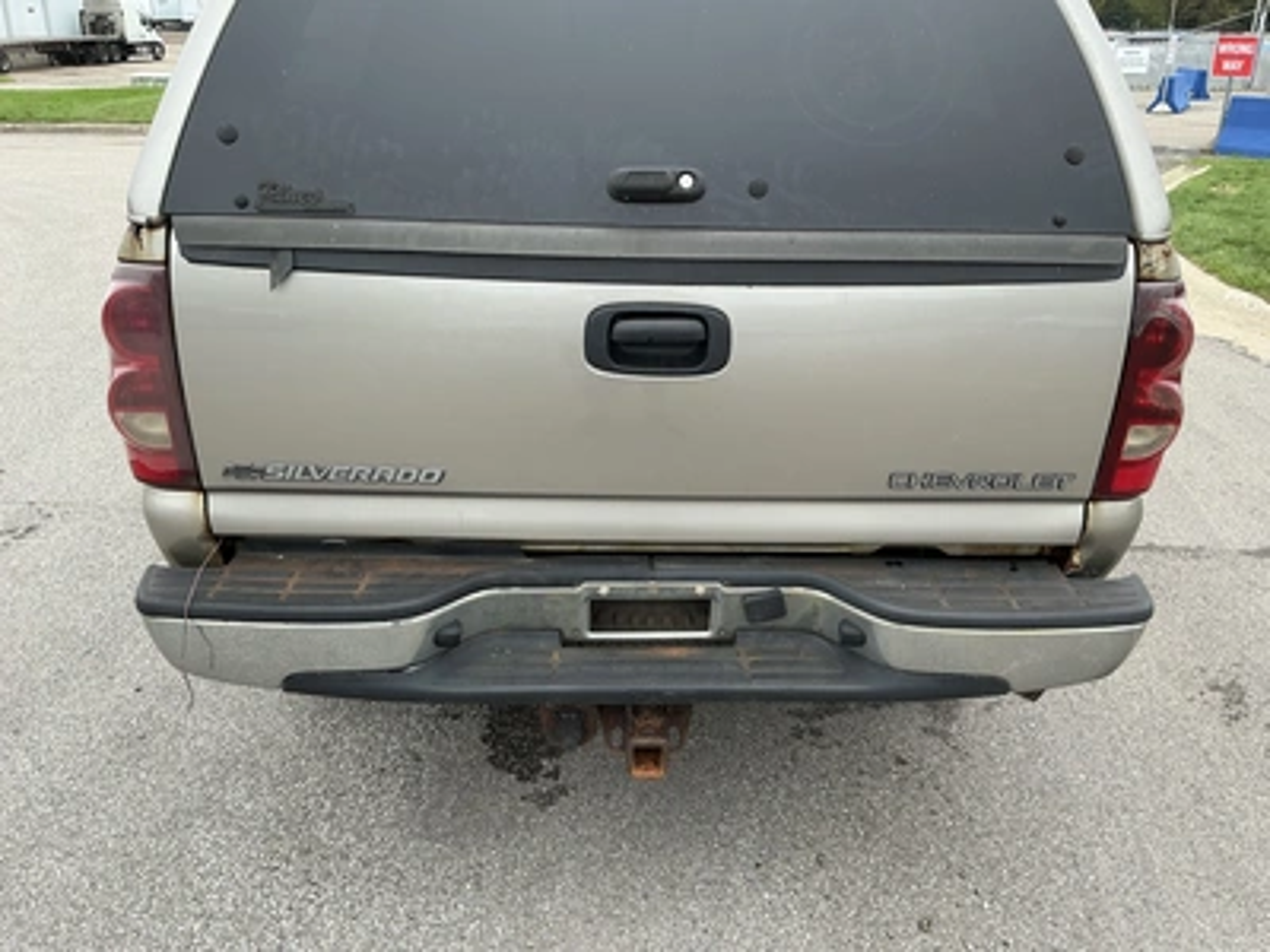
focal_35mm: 28
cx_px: 635
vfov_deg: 49.7
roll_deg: -0.5
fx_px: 1027
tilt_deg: -22.4
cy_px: 476
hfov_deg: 63.4
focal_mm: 3
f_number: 1.8
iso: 20
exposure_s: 1/205
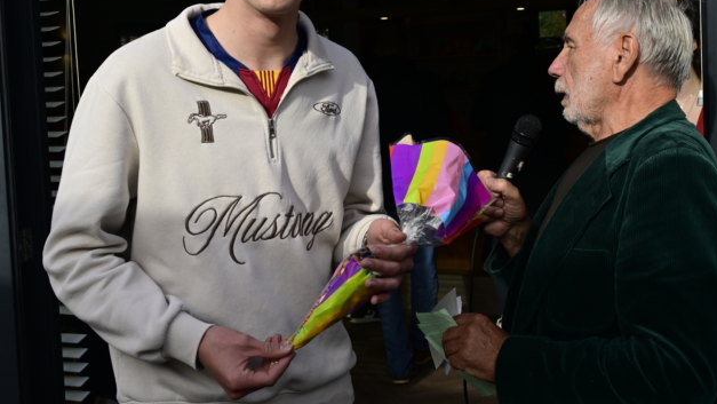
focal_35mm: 54
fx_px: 1024
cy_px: 136
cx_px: 346
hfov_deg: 38.6
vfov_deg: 22.2
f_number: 8
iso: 800
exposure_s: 1/1600
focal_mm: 31.5
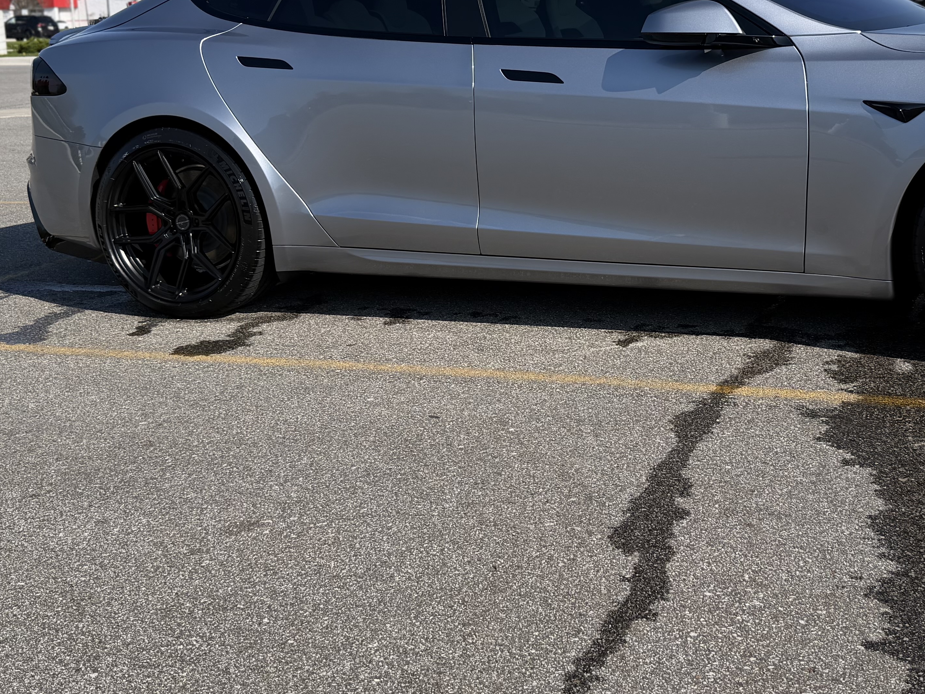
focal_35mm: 48
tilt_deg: -8.0
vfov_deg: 29.9
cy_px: 187
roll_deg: +2.0
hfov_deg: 39.5
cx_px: 548
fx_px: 1283
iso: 80
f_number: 1.78
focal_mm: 6.76
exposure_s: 1/4673
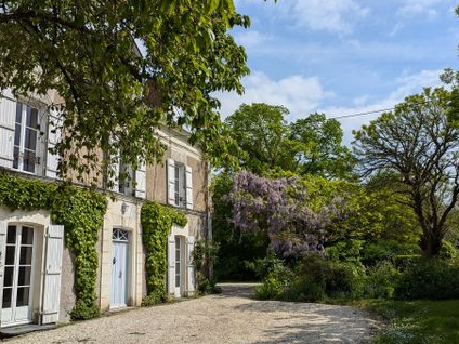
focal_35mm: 34
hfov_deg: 54.0
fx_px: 451
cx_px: 226
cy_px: 172
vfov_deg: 41.8
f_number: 1.85
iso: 45
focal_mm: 6.81
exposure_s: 1/3534
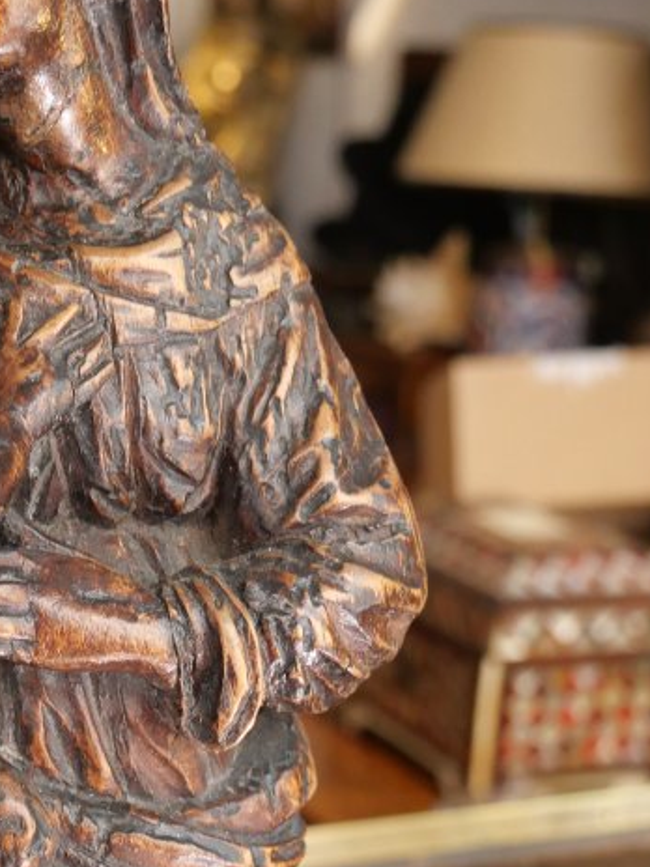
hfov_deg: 16.5
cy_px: 813
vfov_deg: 21.7
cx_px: 13
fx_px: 2203
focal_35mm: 88
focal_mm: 17
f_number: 3.8
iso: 1000
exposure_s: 1/125
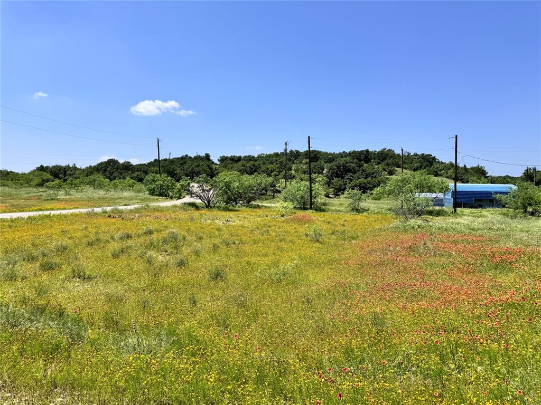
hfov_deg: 71.6
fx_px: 375
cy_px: 202
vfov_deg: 56.8
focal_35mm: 24
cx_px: 270
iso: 80
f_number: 1.78
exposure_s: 1/5814
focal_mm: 6.76
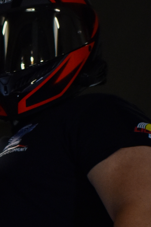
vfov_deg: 12.4
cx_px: -63
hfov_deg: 8.2
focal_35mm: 165
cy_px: 207
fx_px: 1038
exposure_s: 1/80
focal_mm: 26
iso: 640
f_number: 4.5
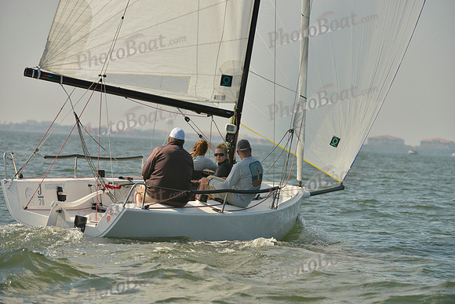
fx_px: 2528
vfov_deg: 6.9
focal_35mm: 200
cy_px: 152
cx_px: 228
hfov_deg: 10.3
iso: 280
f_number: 7.1
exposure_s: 1/1600
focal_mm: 200
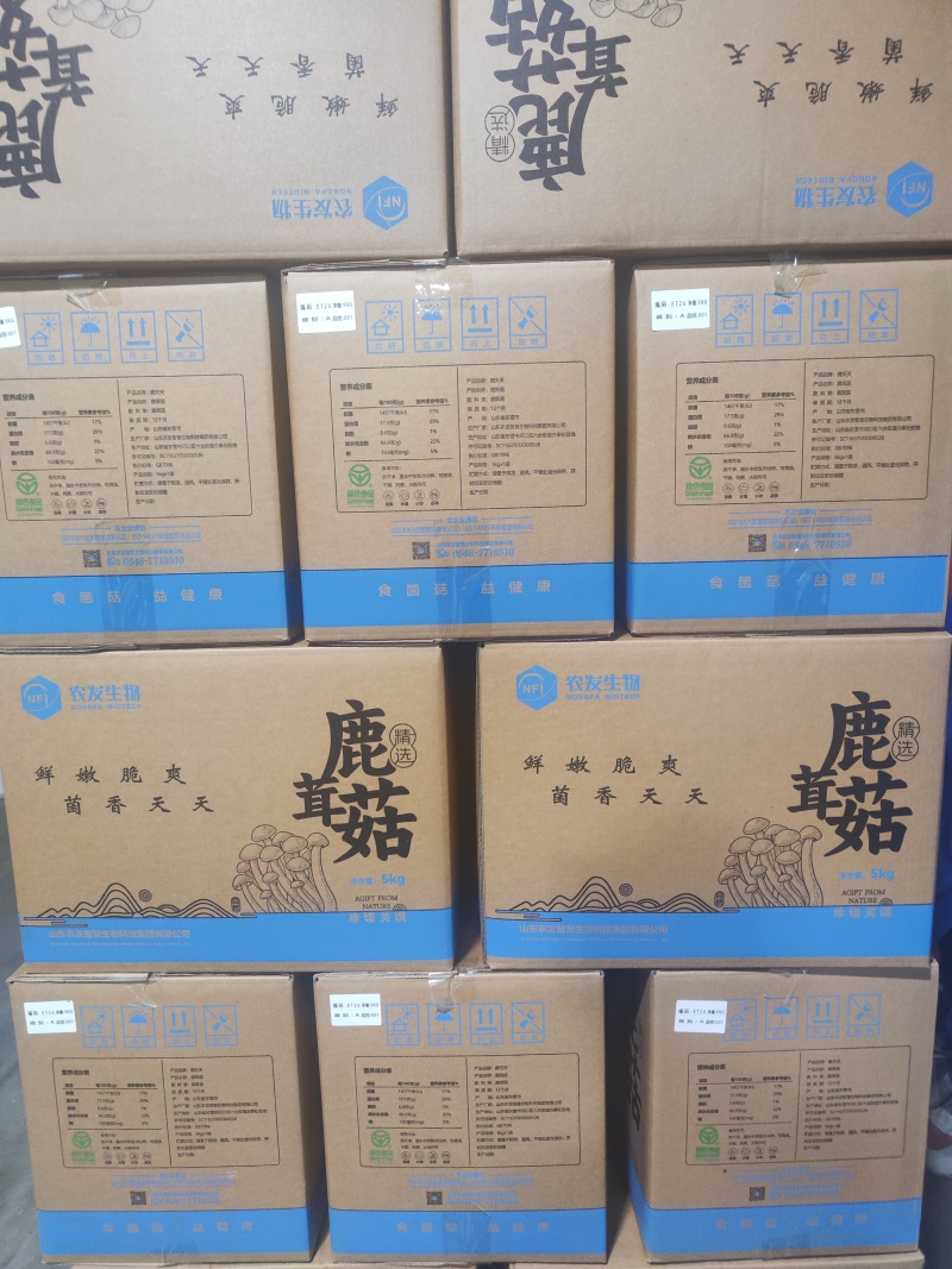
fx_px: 880
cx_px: 476
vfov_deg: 71.6
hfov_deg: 56.8
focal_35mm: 24
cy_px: 634
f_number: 1.88
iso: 520
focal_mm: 5.59
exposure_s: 1/100
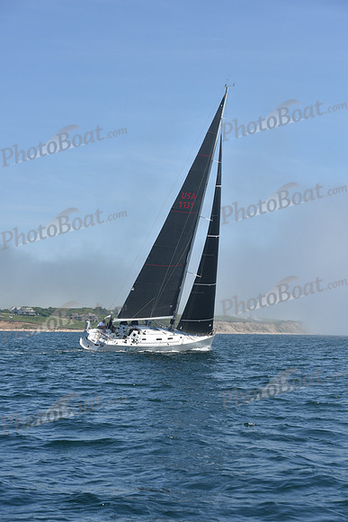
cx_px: 174
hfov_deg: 19.5
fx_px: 1014
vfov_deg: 28.8
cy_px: 261
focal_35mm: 70
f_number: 8
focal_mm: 70
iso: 320
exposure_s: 1/1600
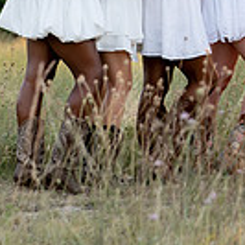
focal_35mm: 201
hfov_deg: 8.5
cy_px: -46
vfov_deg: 8.6
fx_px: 1609
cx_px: 345
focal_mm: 50
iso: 100
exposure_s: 1/320
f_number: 2.5
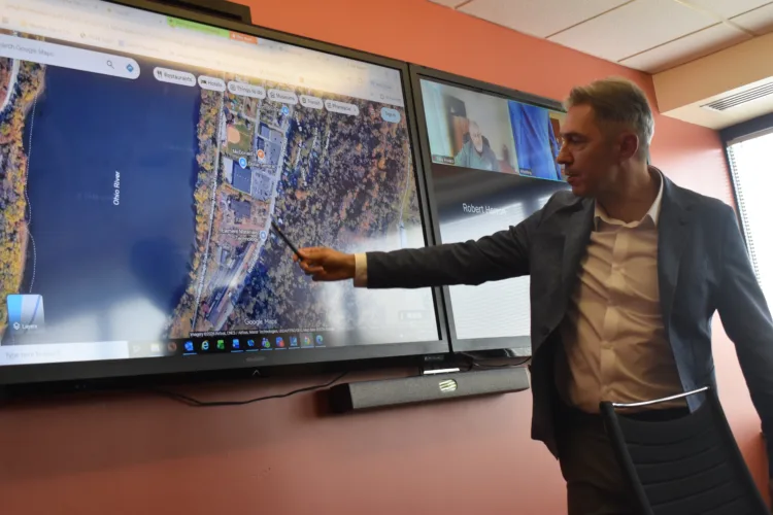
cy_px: 258
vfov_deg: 26.5
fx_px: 1095
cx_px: 386
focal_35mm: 51
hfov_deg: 38.9
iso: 800
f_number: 5
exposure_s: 1/60
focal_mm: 34
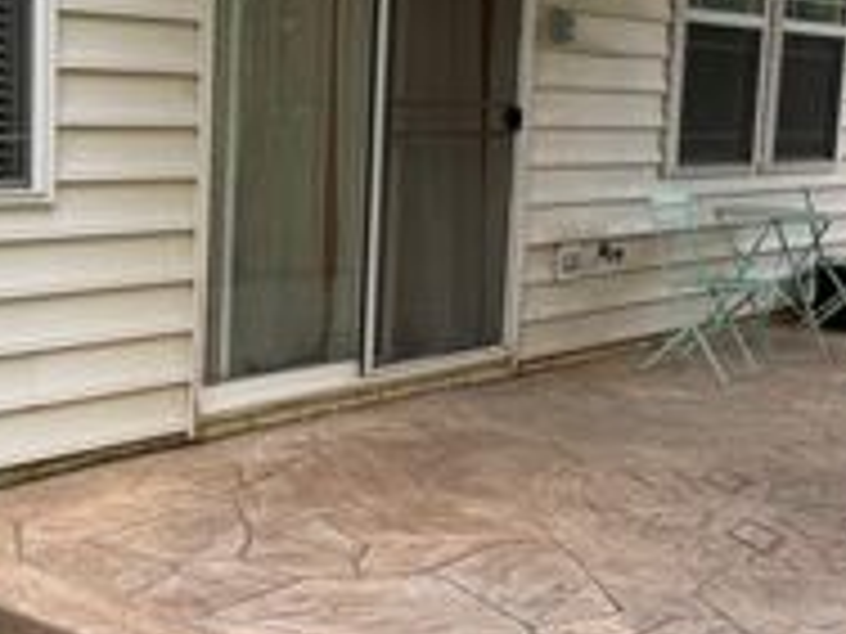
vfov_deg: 22.9
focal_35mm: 64
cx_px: 454
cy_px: 236
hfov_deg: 30.3
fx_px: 1564
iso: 64
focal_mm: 6.76
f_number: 1.78
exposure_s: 1/121
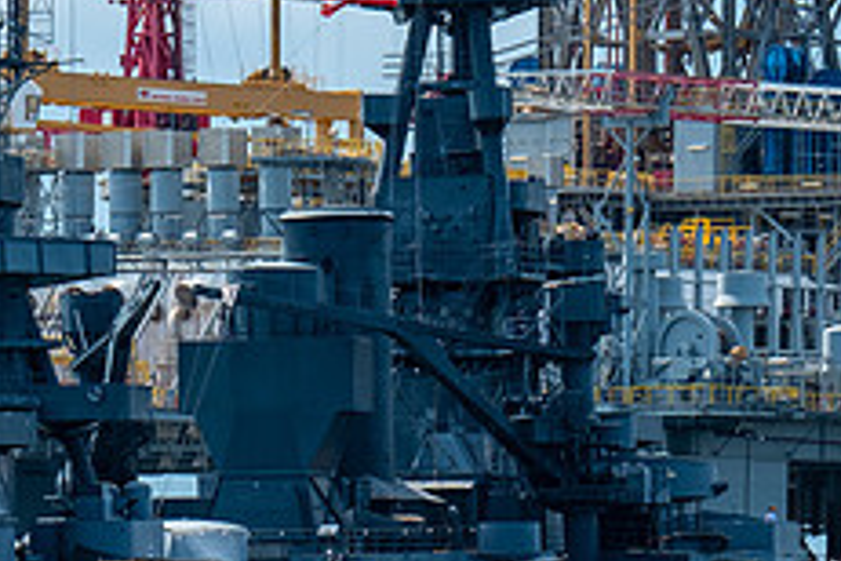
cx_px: 382
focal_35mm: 437
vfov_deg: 3.1
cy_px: 454
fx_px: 10208
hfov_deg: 4.7
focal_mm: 115.9
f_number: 7.1
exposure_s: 1/450
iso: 200
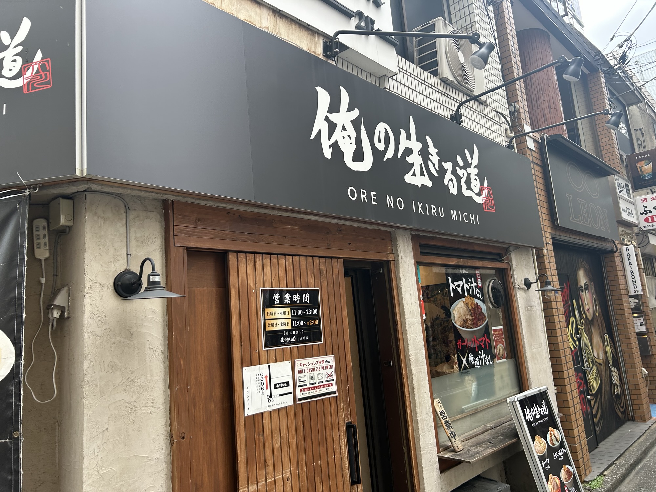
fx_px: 493
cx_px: 328
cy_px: 246
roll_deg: +5.7
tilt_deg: +4.2
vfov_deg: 53.1
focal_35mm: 26
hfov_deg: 67.3
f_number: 1.5
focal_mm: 5.7
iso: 50
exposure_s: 1/389
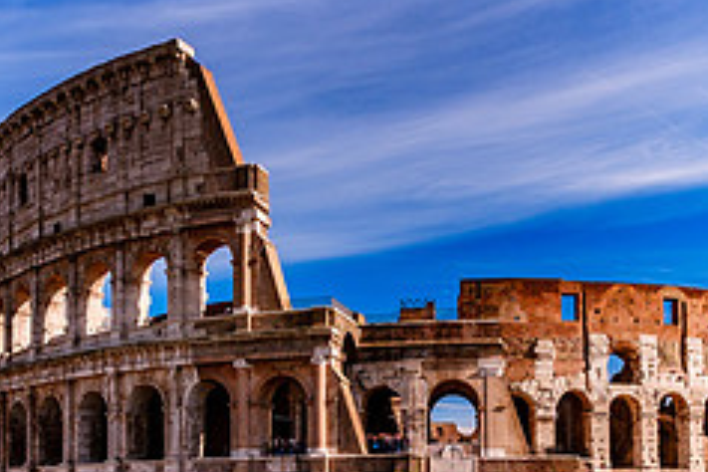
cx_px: 399
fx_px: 846
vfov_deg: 29.3
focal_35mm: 43
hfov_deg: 45.3
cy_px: 464
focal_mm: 11
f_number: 8
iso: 160
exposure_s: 5
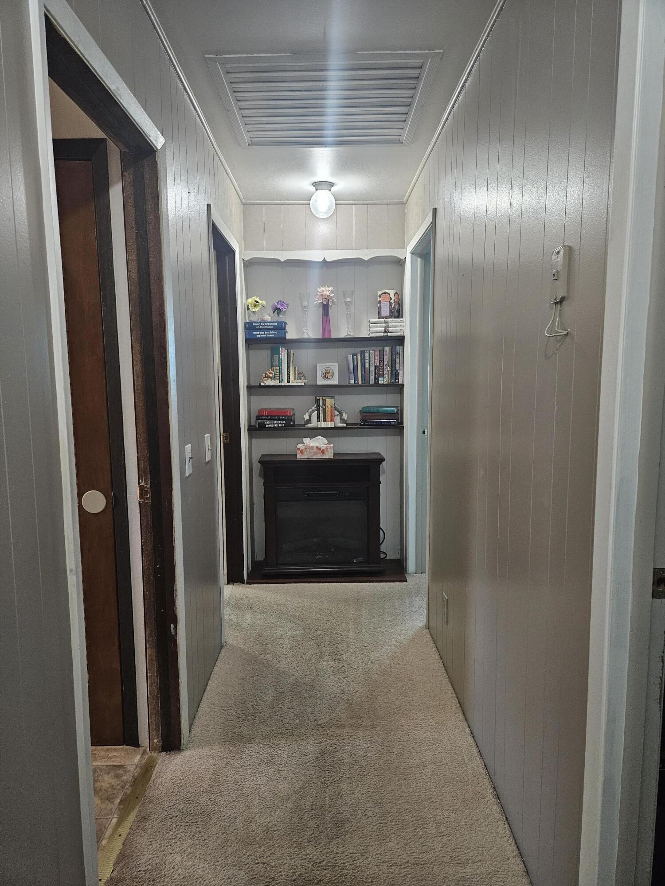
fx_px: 589
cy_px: 443
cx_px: 332
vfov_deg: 73.9
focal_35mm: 23
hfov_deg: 58.9
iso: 500
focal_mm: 5.4
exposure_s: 1/120
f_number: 1.8
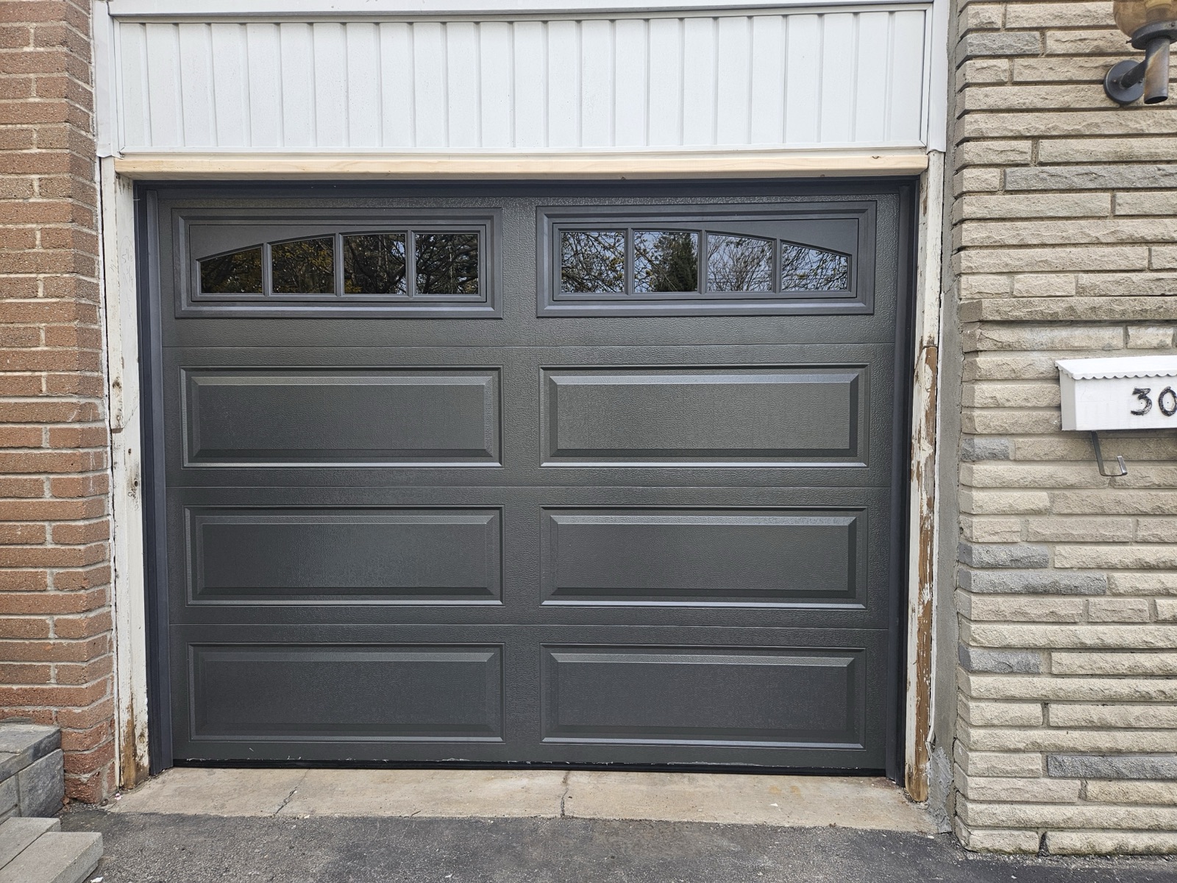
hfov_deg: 73.9
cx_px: 588
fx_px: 782
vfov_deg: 58.9
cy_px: 442
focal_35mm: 23
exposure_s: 1/222
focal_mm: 5.4
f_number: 1.8
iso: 40
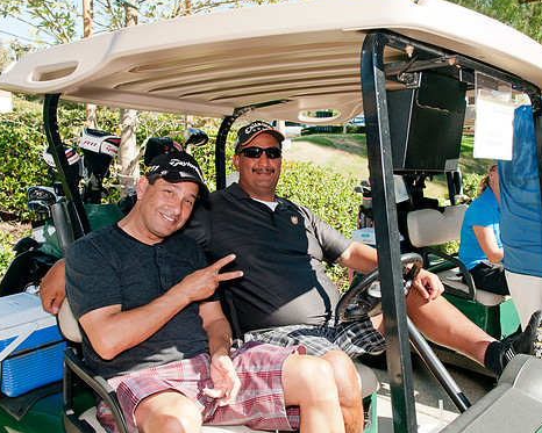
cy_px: 212
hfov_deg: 51.4
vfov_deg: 42.2
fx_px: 562
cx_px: 309
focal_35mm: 35
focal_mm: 20
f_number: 7.1
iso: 400
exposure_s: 1/125
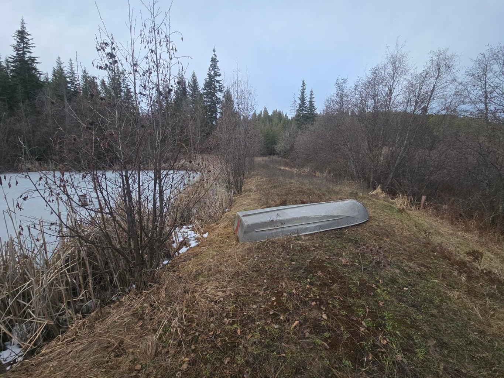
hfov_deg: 106.2
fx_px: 189
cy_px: 189
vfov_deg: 89.9
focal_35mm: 13
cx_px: 252
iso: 50
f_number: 2.2
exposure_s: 1/291
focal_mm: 2.2
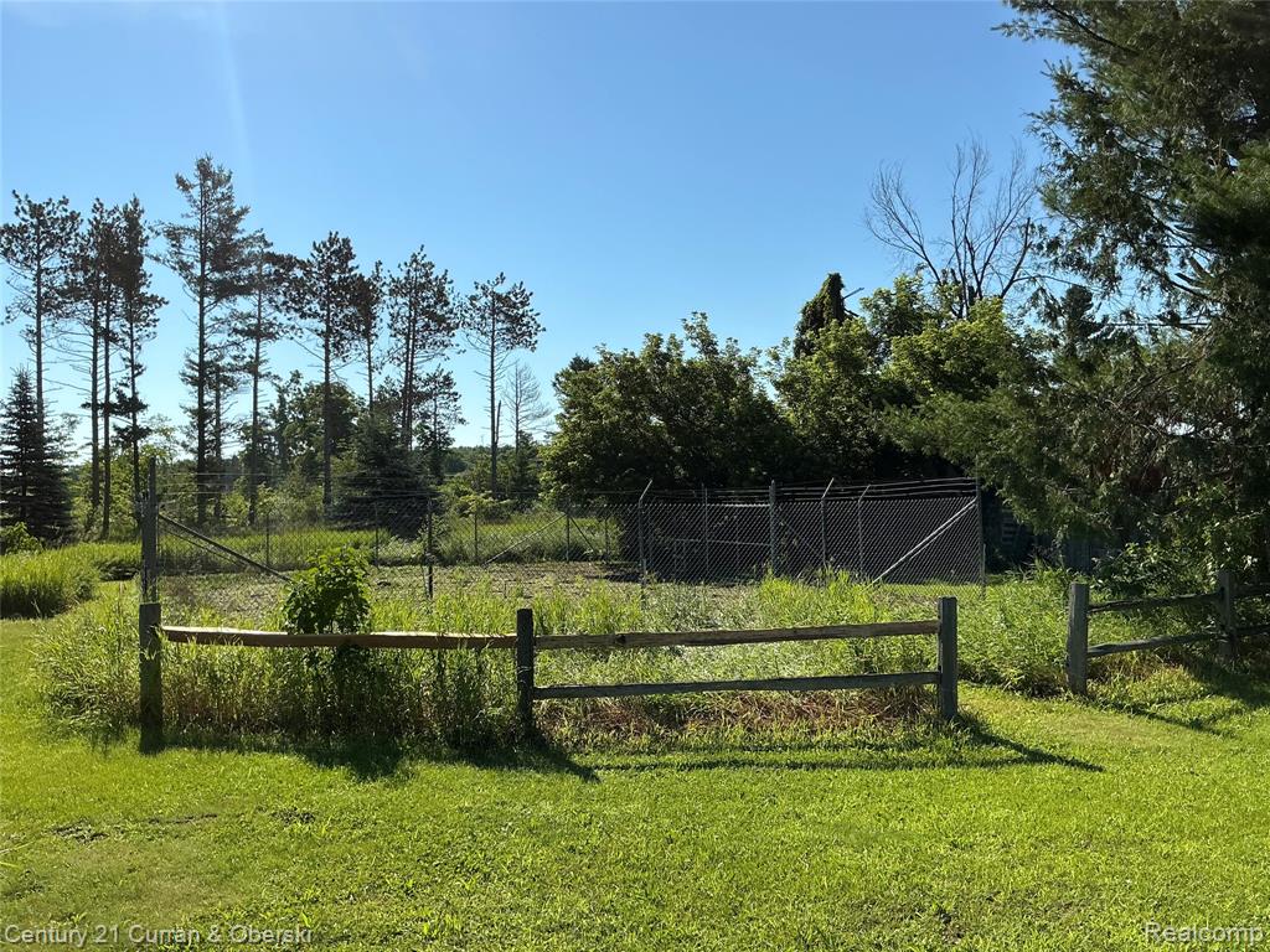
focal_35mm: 28
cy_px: 476
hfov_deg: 63.4
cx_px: 635
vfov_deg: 49.7
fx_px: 1027
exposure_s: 1/2959
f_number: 1.8
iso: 25
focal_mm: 3
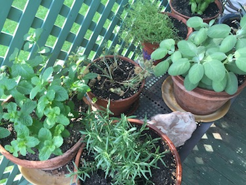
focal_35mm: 29
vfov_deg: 48.2
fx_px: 206
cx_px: 123
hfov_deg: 61.7
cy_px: 92
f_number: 2.2
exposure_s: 1/60
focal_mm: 4.15
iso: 32
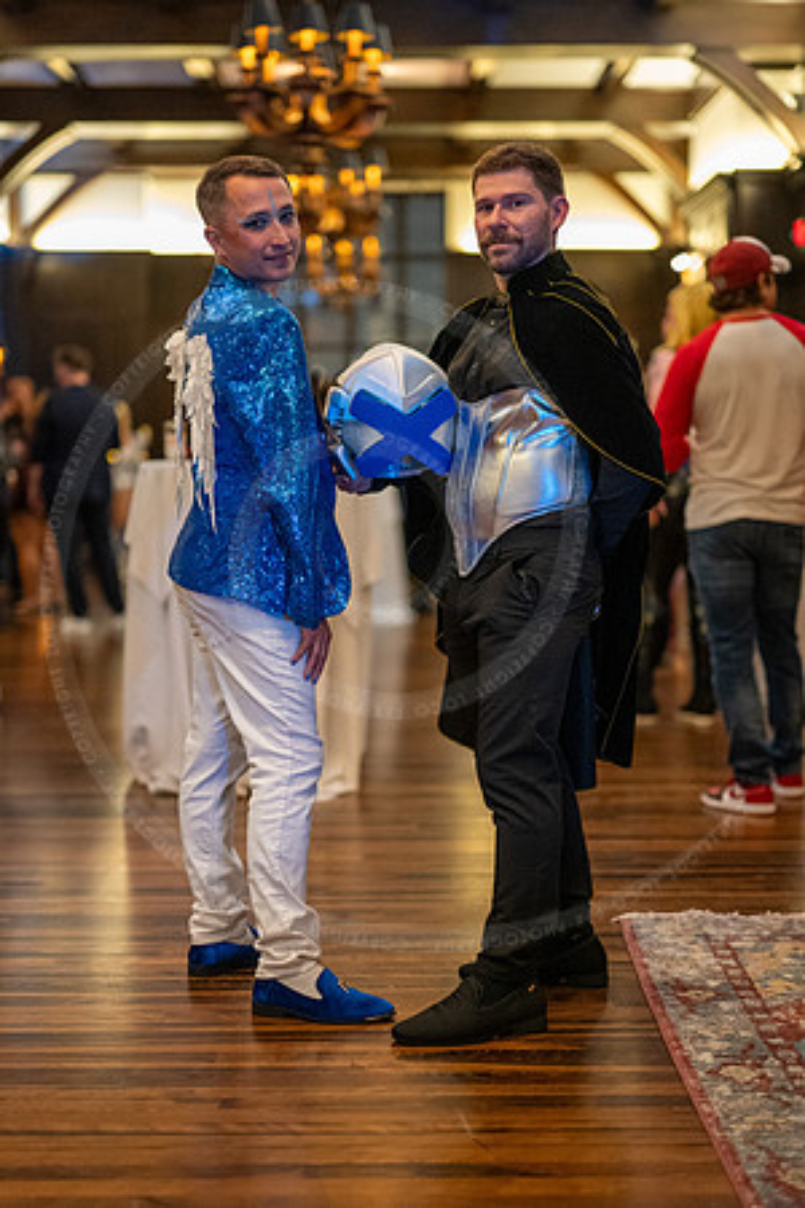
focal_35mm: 50
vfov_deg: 39.6
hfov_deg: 27.0
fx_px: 1677
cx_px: 402
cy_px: 604
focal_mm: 50
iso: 6400
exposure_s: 1/125
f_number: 1.2
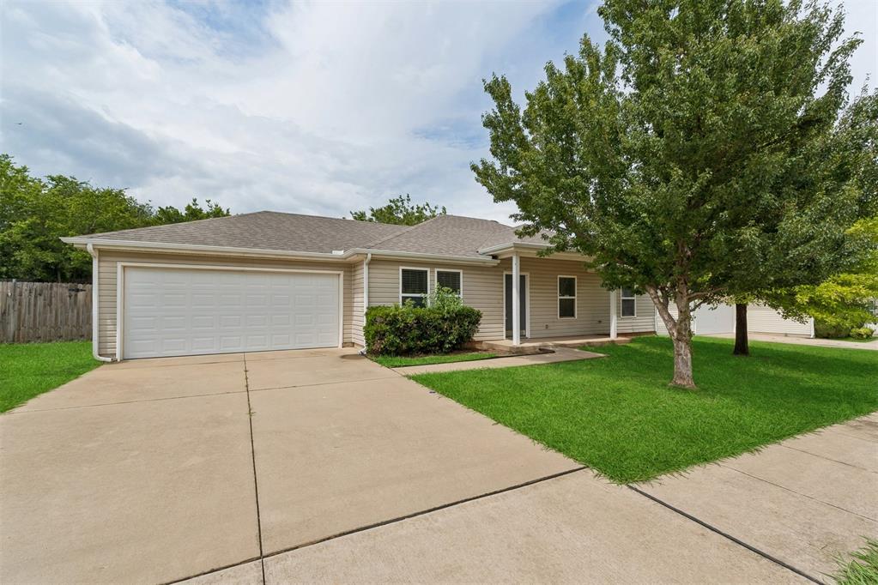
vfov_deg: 77.3
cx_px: 439
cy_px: 292
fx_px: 366
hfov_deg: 100.4
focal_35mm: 15
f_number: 7.1
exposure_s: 1/1250
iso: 200
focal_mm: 10
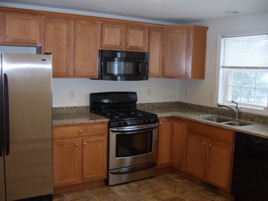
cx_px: 134
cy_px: 100
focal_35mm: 38
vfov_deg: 37.7
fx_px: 294
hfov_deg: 49.0
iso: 100
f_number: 2.8
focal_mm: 7.8
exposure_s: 1/30
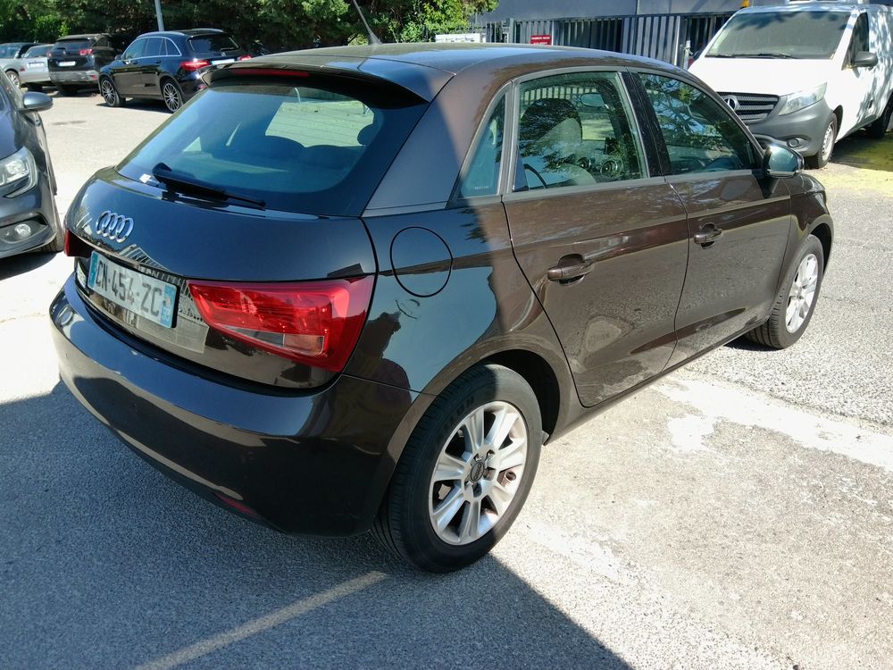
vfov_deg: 53.1
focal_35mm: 26
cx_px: 446
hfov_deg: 67.3
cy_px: 335
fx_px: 671
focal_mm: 3
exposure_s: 1/390
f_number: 2
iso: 100
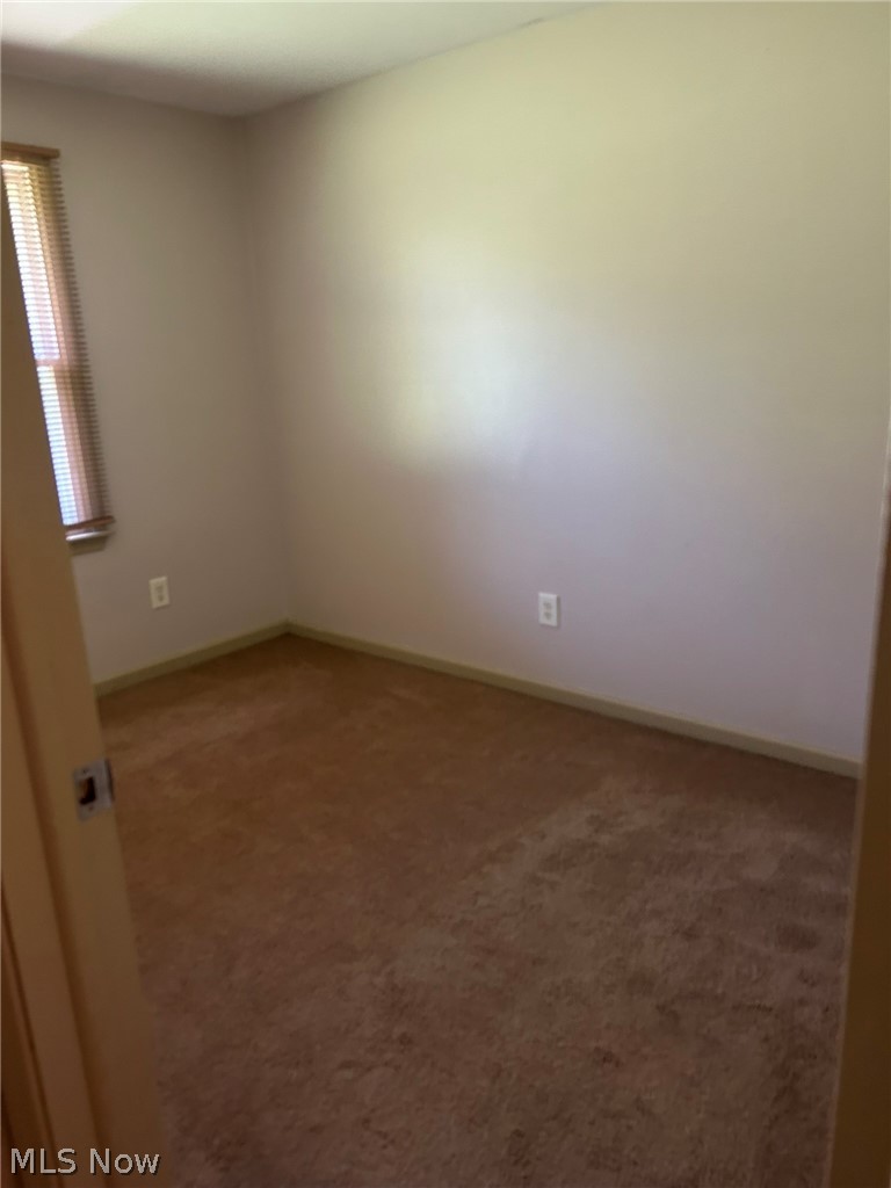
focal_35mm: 26
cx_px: 446
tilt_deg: -16.0
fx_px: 892
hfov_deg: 53.1
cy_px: 594
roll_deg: +2.1
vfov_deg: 67.3
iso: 250
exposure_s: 1/60
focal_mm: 5.7
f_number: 1.5
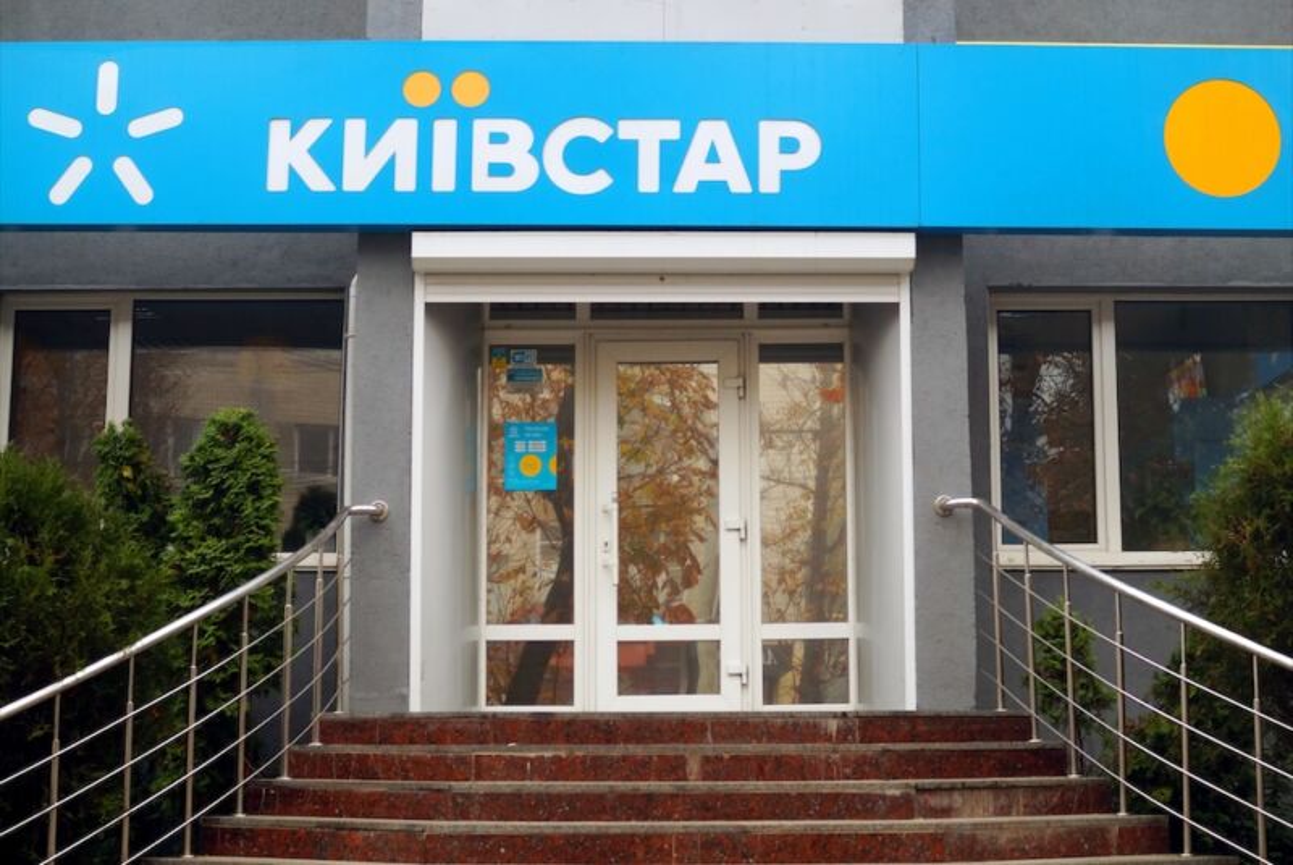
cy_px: 432
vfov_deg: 29.9
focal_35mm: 45
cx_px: 646
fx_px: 1618
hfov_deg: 43.6
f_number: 5.6
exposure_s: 1/80
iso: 400
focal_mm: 30
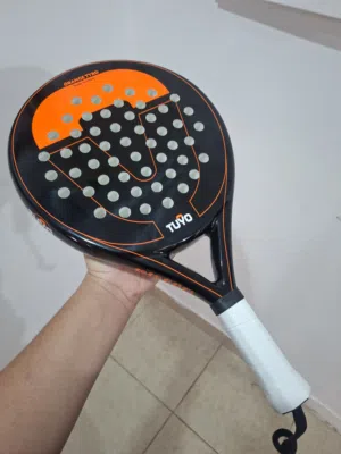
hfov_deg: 58.9
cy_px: 227
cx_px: 170
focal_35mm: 23
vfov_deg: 73.9
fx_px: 302
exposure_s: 1/33
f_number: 1.8
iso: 250
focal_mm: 5.54
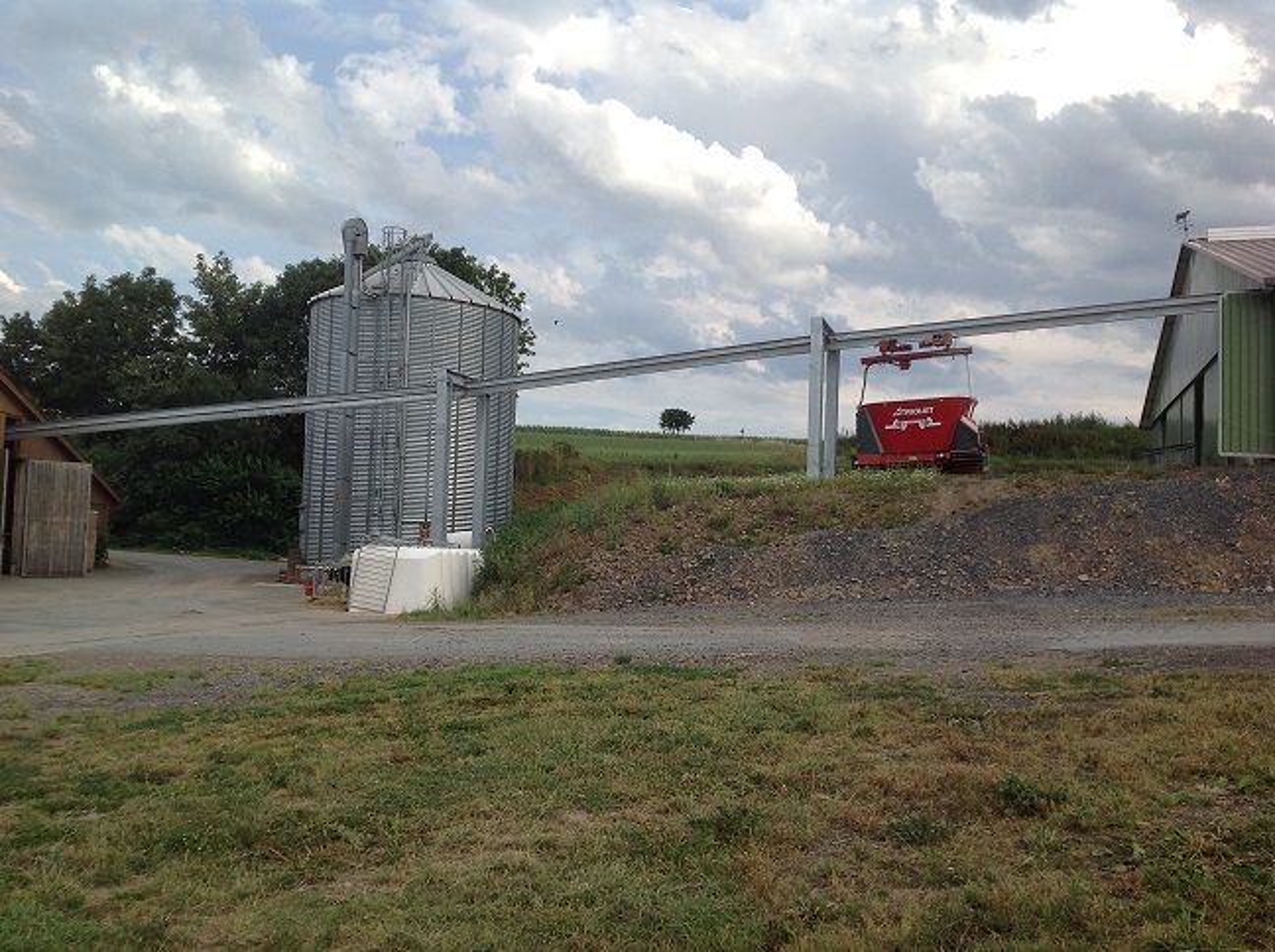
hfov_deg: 52.7
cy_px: 476
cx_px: 638
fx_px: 1287
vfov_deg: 40.6
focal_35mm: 35
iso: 50
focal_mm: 4.28
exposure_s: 1/1080
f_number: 2.4
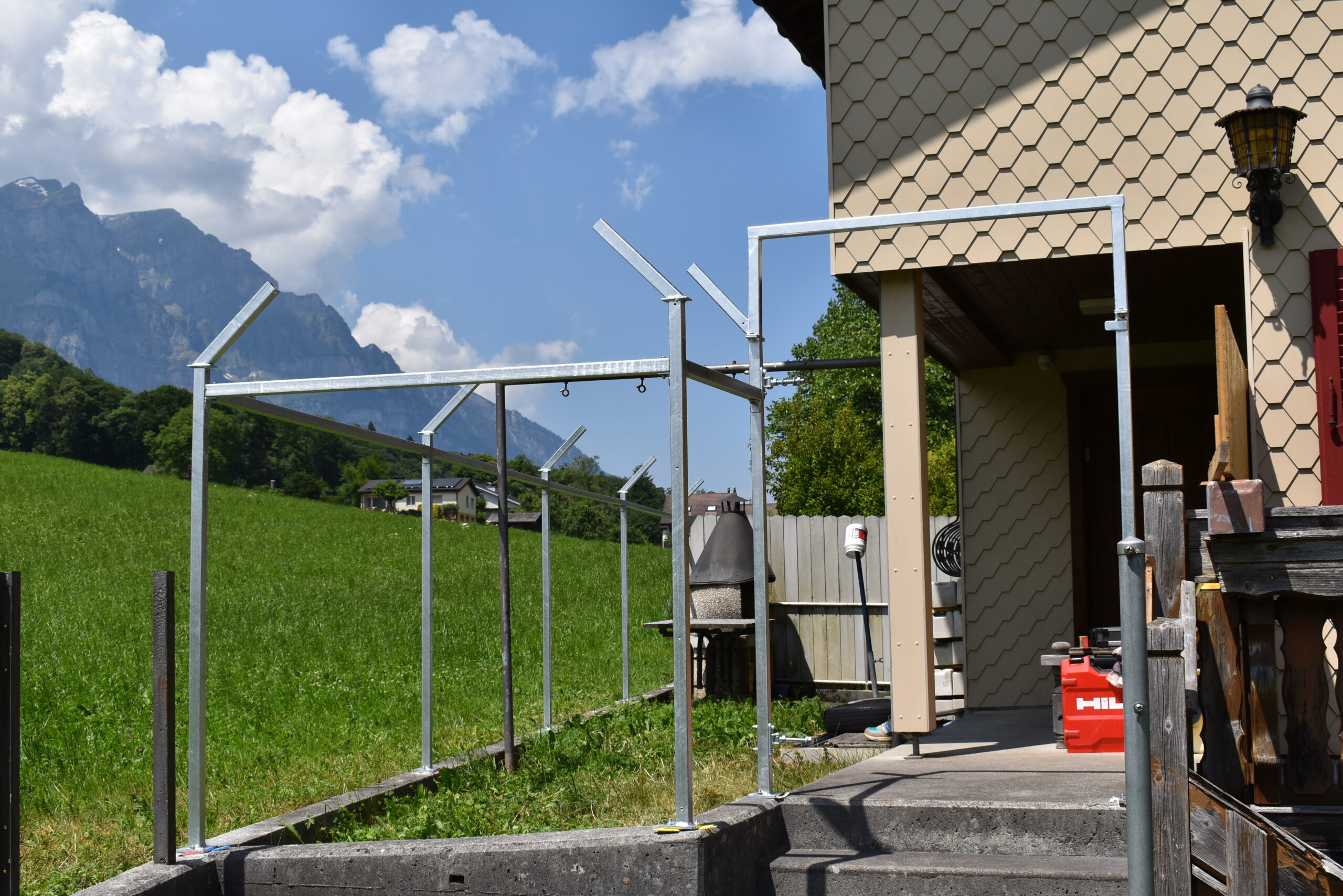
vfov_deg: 29.9
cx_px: 672
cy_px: 448
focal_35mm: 45
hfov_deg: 43.6
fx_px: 1679
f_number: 9
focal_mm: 30
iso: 100
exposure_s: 1/320
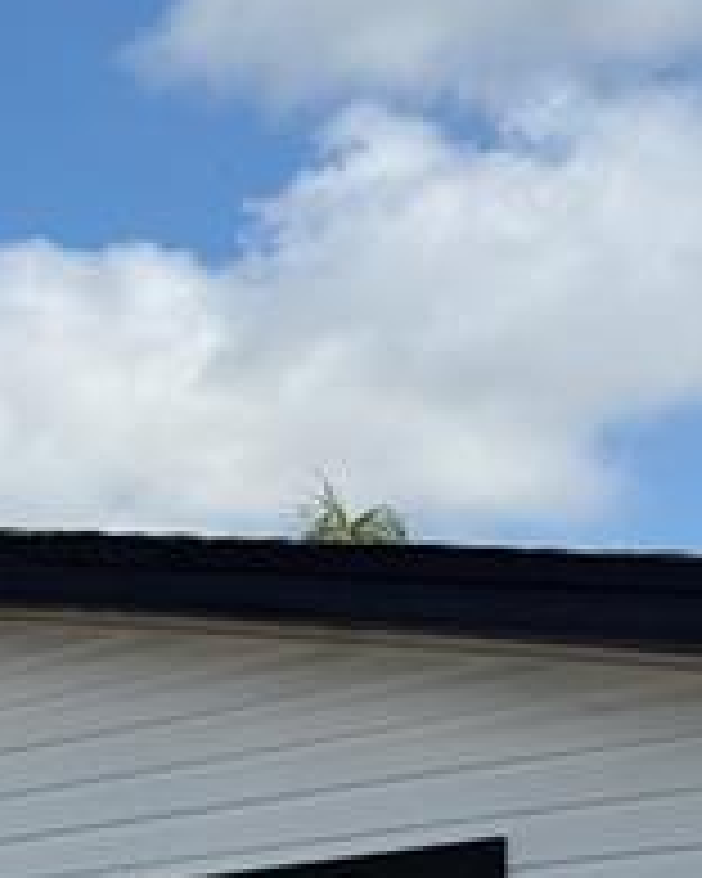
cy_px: 1288
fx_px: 3194
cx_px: -1017
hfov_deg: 10.6
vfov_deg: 14.6
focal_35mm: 123
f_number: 1.78
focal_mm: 6.76
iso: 80
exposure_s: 1/5319
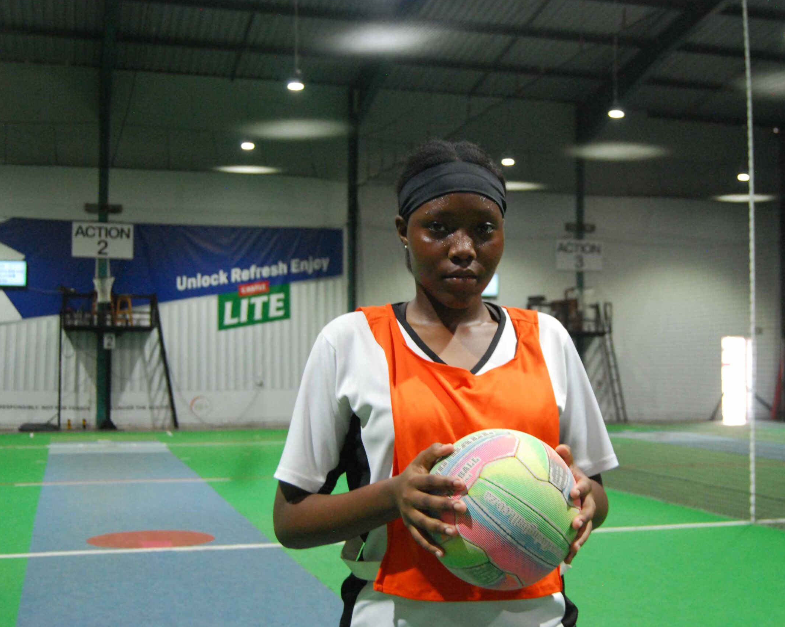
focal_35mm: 51
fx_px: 1185
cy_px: 313
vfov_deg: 29.7
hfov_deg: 36.5
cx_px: 466
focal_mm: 30
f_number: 4.2
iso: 1250
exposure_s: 1/60
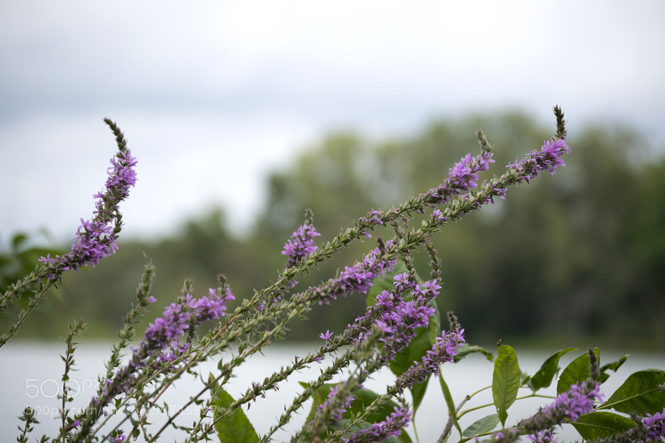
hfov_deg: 13.0
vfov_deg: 8.7
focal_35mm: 158
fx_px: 2909
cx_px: 332
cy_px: 222
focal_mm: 105
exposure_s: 1/1250
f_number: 4.8
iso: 400
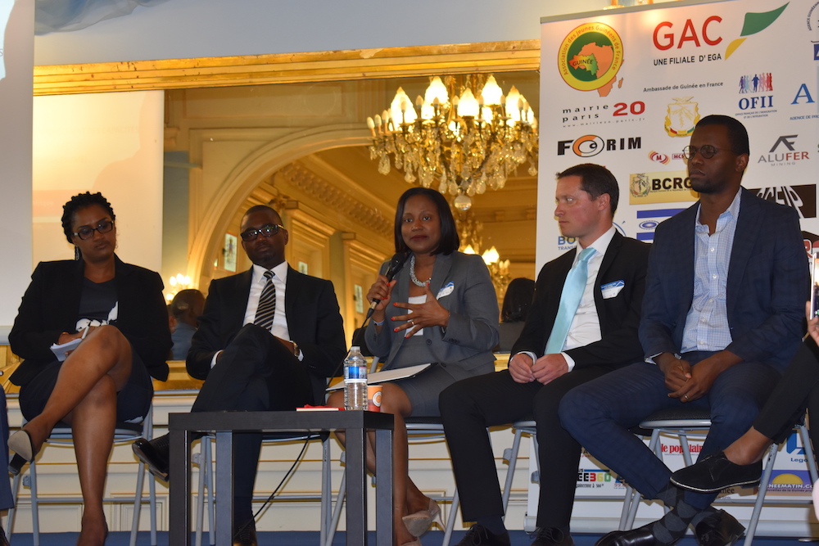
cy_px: 273
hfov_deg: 28.1
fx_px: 1638
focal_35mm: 72
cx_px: 410
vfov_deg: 18.9
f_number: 5.3
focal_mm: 48
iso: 800
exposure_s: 1/60
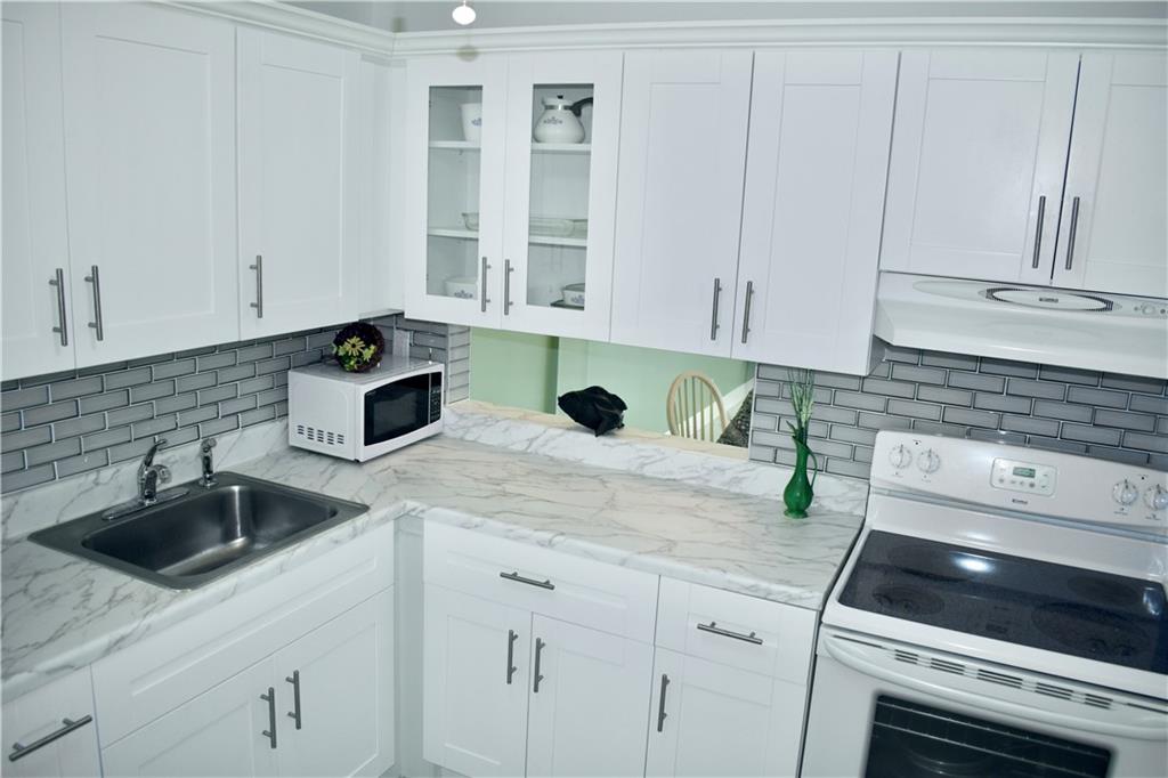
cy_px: 389
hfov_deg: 67.4
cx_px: 584
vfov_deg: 47.9
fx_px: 876
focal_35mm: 27
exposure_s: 1/60
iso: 320
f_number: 3.5
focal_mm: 18
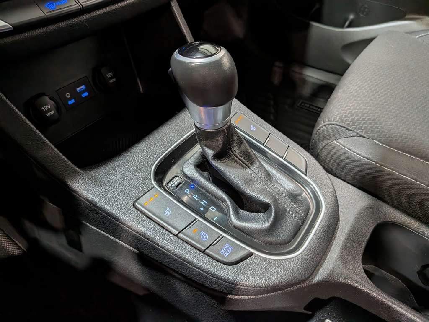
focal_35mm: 24
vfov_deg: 56.8
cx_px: 214
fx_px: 297
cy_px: 161
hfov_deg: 71.6
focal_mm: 4.53
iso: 116
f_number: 1.7
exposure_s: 1/120
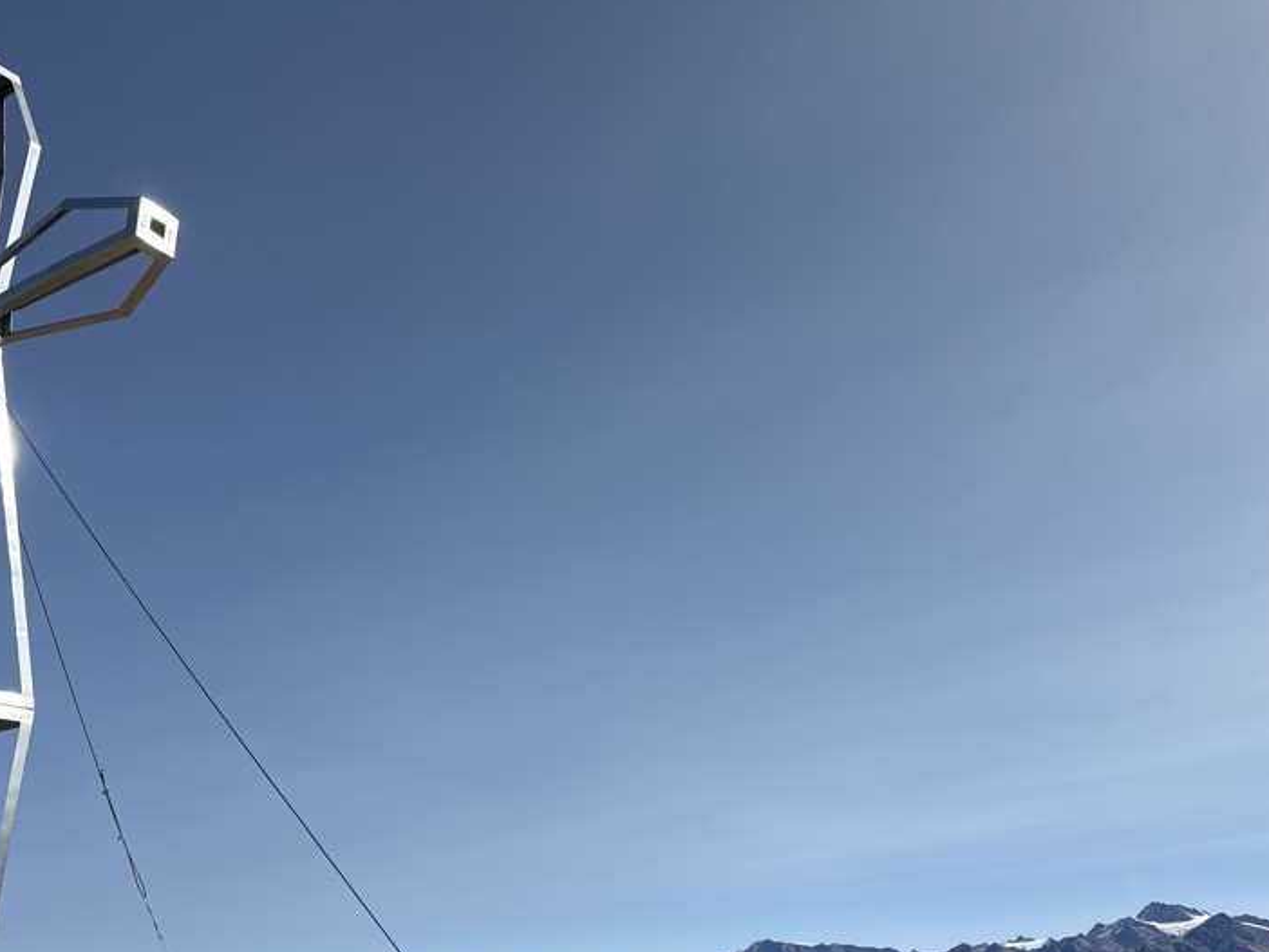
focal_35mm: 35
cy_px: 656
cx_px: 571
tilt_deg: +13.6
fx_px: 1284
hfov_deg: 52.5
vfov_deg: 40.1
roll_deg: +2.5
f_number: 1.78
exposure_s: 1/7042
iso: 80
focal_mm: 6.86
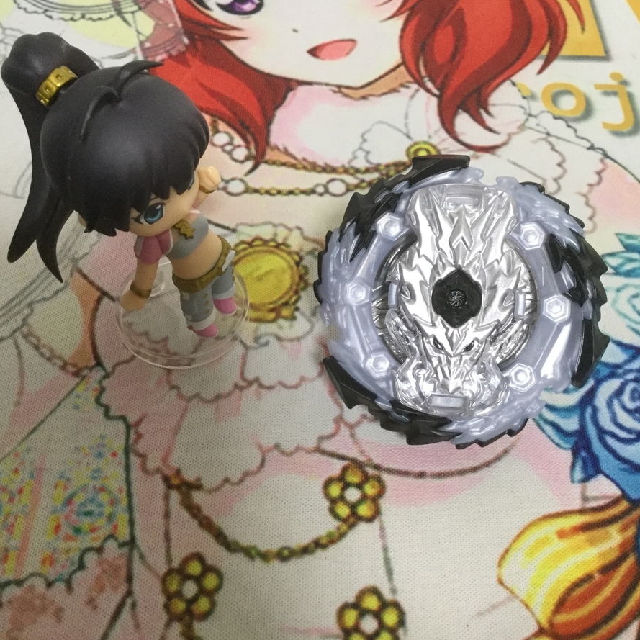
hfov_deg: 44.9
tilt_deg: -53.5
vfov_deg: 44.9
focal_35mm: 37
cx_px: 319
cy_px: 296
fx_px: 774
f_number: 2.4
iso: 125
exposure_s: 1/30
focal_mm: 3.3
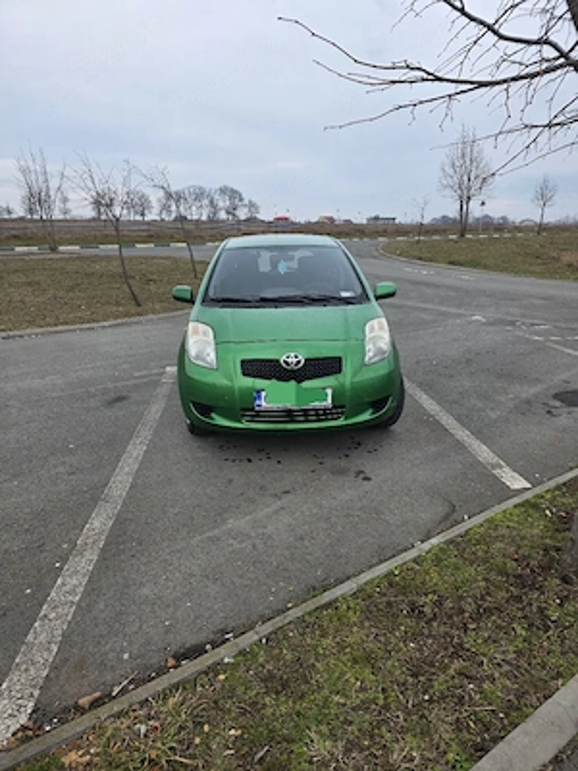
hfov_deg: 58.9
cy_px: 386
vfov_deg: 73.9
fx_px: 512
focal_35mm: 23
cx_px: 289
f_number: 1.7
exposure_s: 1/370
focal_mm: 6.3
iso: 32
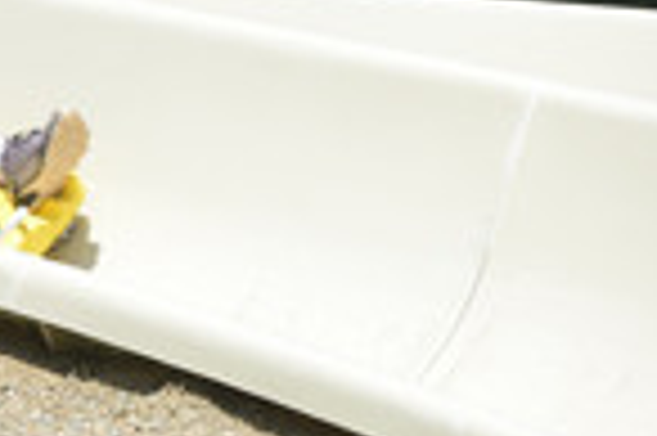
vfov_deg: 2.6
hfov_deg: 3.8
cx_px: -225
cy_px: 218
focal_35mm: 536
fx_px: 9771
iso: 200
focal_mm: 195
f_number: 6.3
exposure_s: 1/640
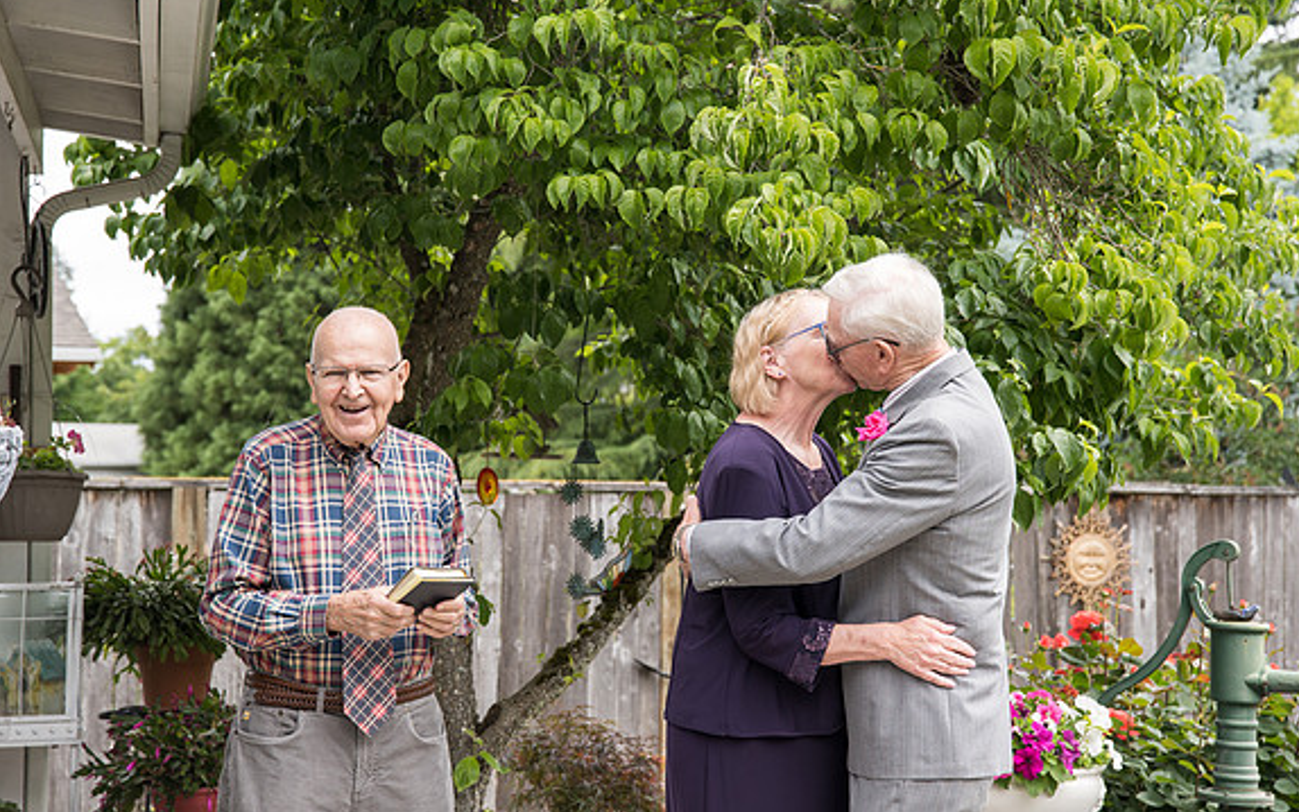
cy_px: 422
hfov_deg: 30.6
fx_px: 2372
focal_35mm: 67
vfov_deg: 19.4
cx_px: 654
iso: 400
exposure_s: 1/500
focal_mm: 65
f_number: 5
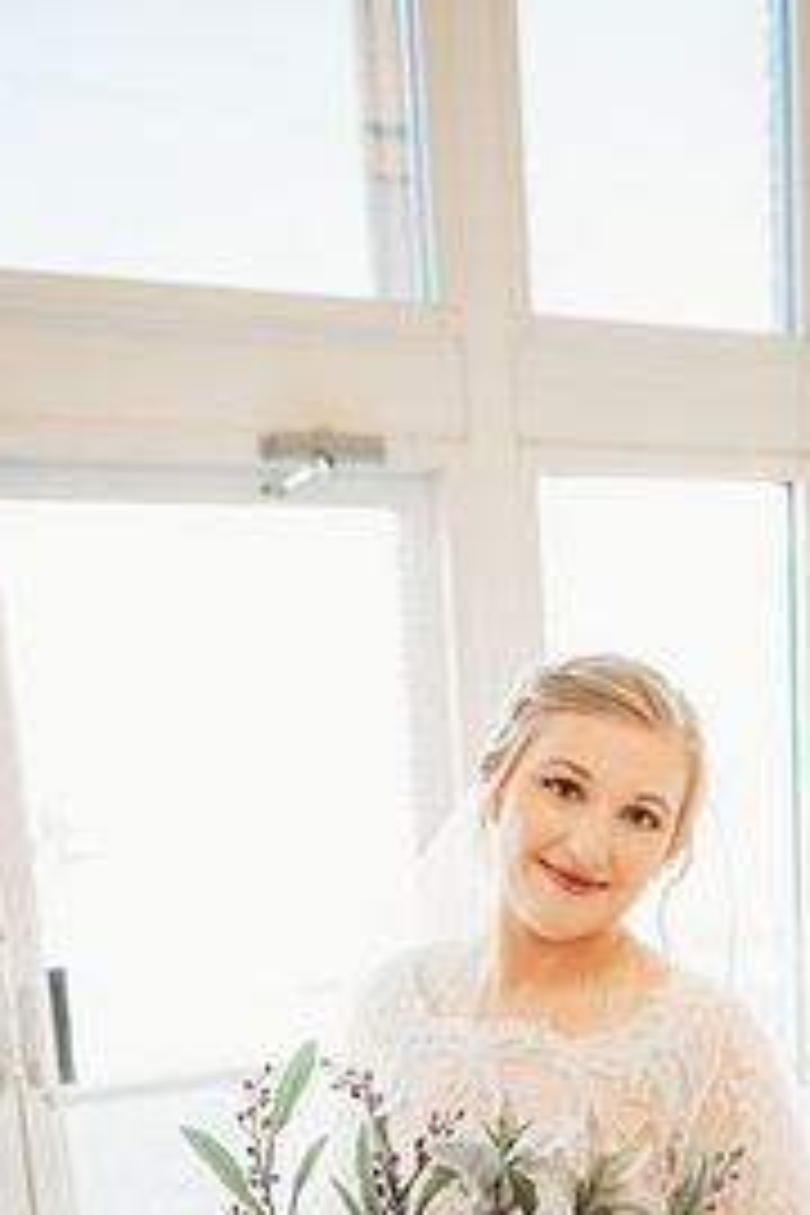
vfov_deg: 46.4
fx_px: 1350
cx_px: 639
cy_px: 940
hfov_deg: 32.6
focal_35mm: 40
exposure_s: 1/160
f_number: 1.8
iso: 400
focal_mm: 24
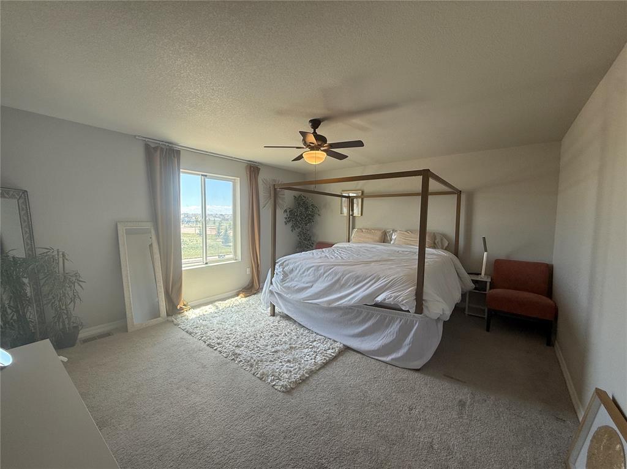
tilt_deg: -2.9
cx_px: 314
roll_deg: -0.5
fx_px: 253
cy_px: 234
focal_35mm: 14
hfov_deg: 102.1
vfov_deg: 85.6
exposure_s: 1/120
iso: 64
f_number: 2.2
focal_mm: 2.22
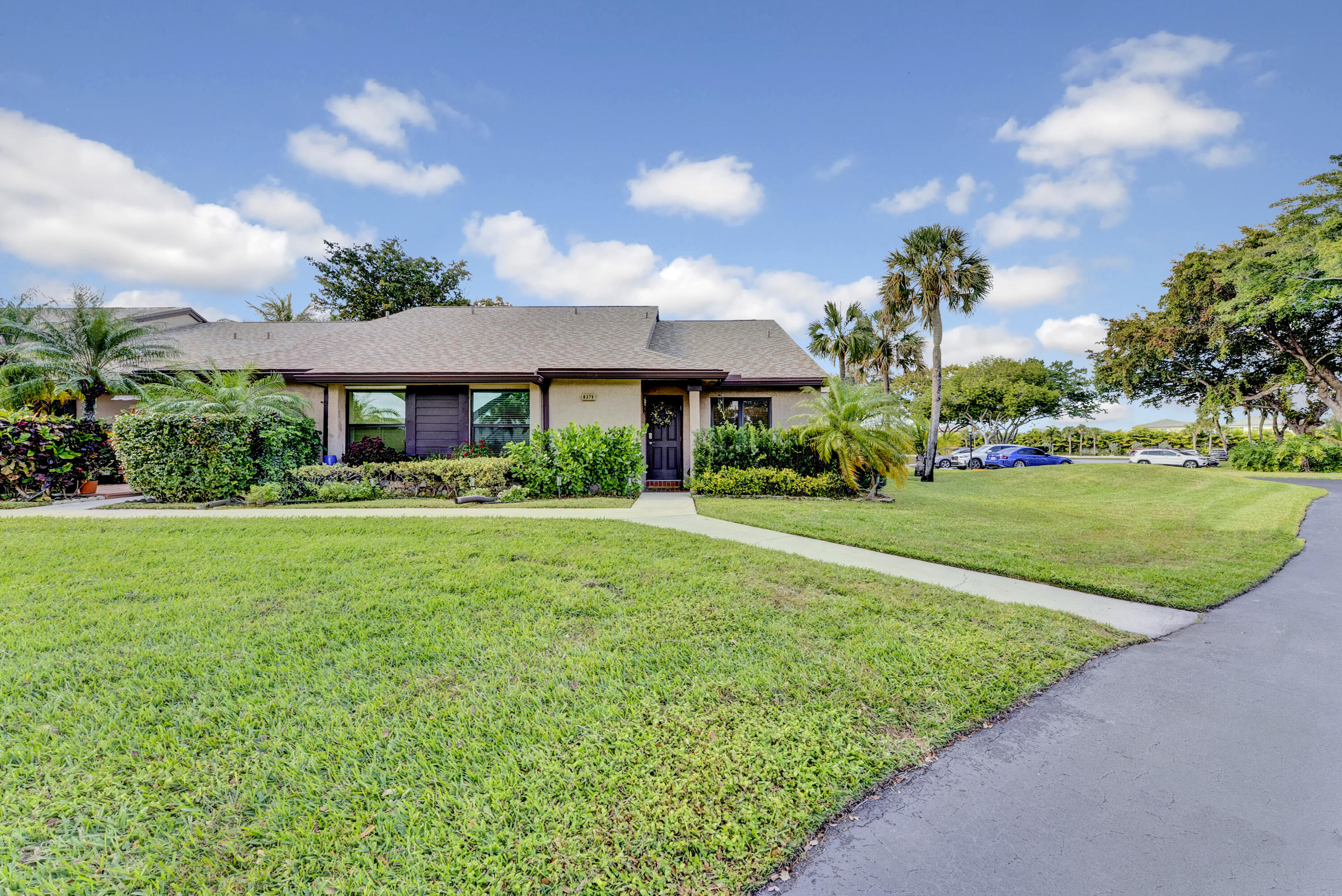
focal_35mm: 14
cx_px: 671
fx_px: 522
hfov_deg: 104.2
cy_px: 448
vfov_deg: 81.3
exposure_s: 1/250
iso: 400
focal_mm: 14
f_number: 9
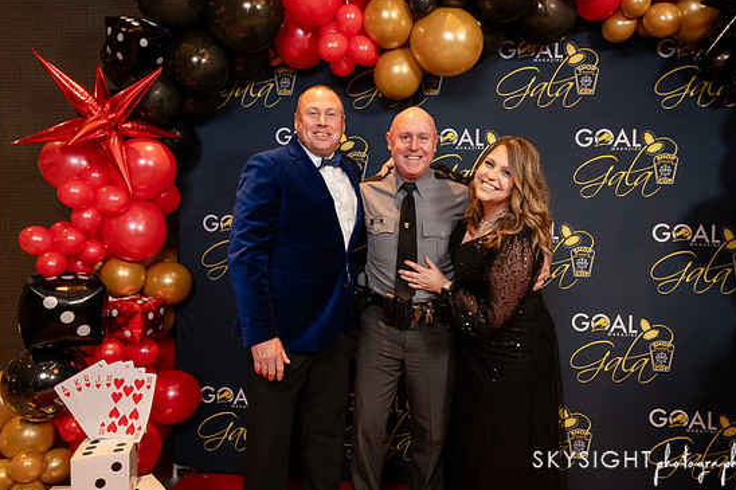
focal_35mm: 26
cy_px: 233
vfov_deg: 49.5
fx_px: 531
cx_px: 379
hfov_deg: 69.4
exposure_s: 1/125
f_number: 5.6
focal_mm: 24
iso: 3200
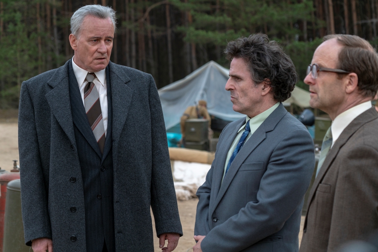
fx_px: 882
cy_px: 126
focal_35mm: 84
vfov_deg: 16.3
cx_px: 189
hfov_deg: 24.2
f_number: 5.6
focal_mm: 84
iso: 640
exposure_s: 1/320
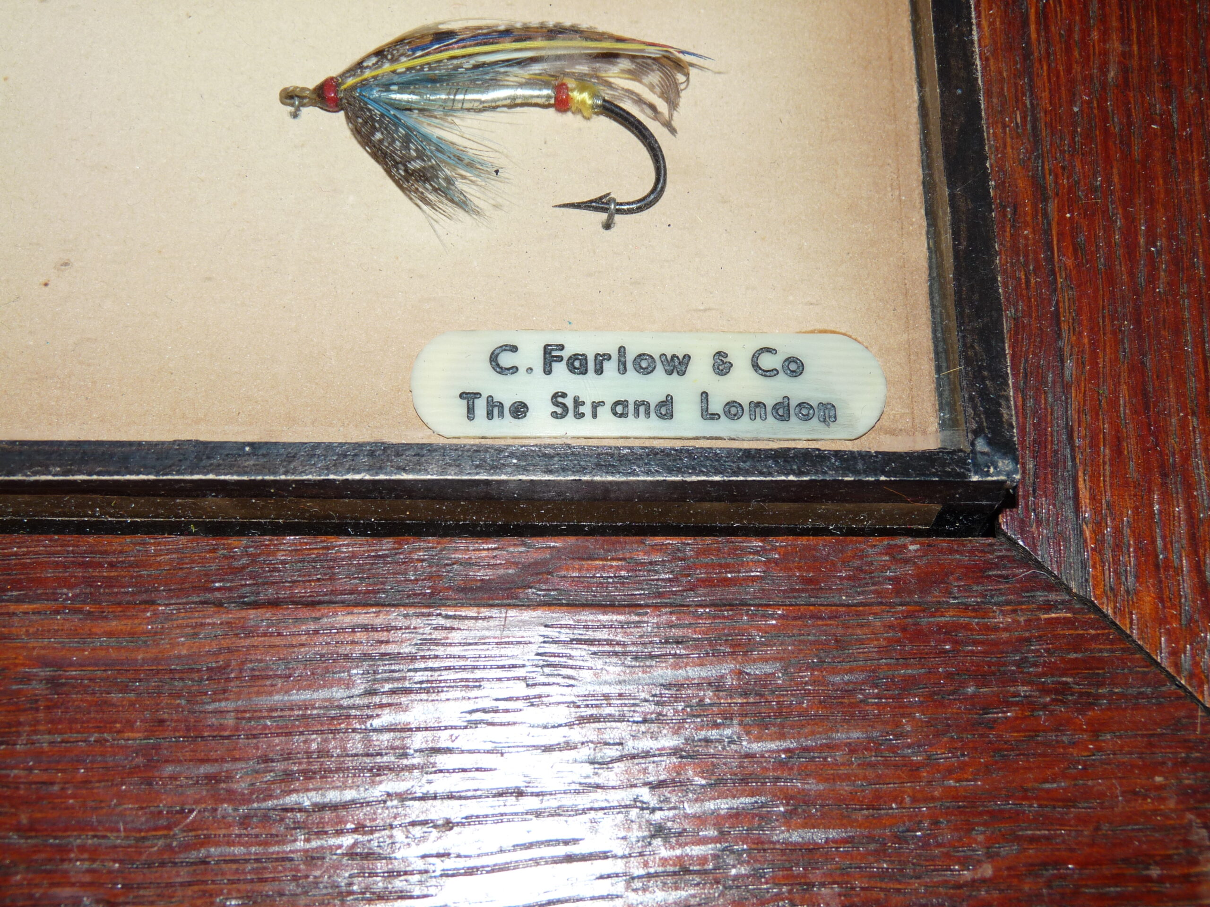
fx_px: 1853
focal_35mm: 53
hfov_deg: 36.2
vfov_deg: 27.5
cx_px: 605
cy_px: 454
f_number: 4
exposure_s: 1/30
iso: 100
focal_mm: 9.5
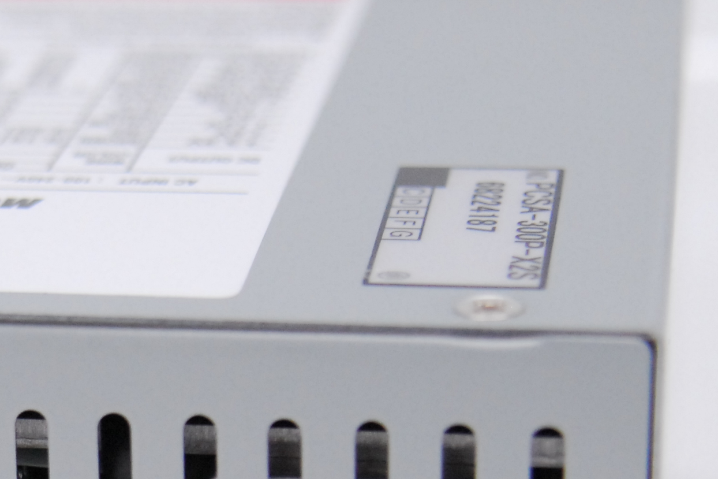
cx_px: -182
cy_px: 627
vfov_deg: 7.3
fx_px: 3729
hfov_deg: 10.8
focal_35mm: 187
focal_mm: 40
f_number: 3.3
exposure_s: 1/160
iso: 800
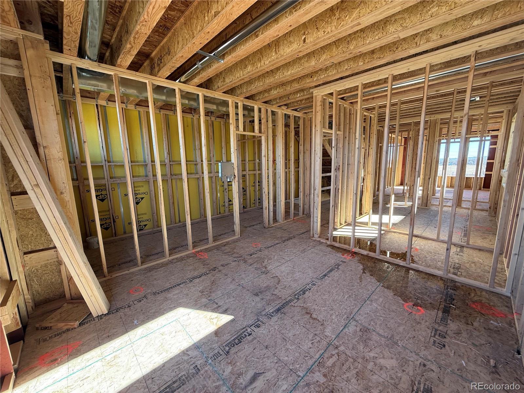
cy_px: 196
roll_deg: +1.5
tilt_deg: -9.0
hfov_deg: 102.1
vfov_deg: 85.7
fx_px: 212
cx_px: 262
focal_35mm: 14
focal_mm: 2.22
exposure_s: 1/99
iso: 64
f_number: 2.2
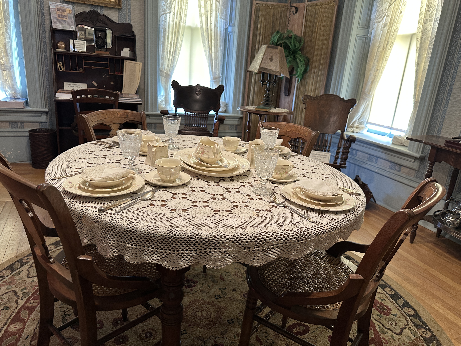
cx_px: 230
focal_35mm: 24
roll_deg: -5.0
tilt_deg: -19.0
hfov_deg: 71.6
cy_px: 173
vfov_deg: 56.8
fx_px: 320
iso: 320
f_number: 1.78
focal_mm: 6.86
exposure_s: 1/60
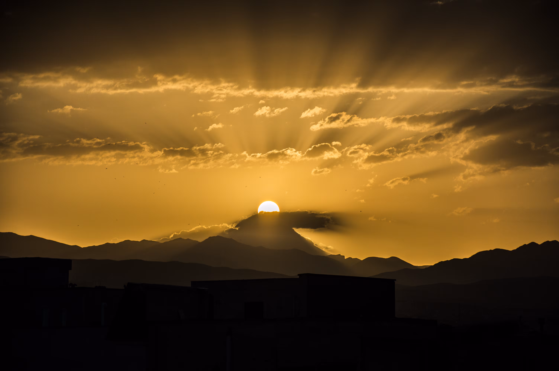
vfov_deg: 9.6
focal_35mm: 142
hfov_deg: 14.4
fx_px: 2211
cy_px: 186
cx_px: 280
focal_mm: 95
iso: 100
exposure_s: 1/2500
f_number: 5.6
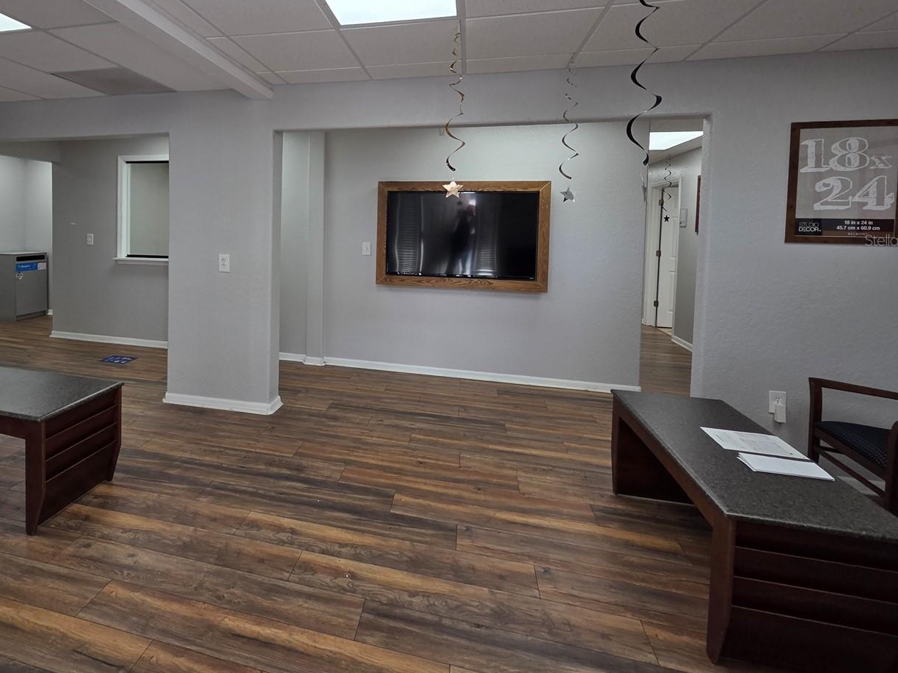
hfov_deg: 89.5
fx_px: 441
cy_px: 240
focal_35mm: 17
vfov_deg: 73.1
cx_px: 347
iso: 50
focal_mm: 2.2
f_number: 2.2
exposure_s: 1/161
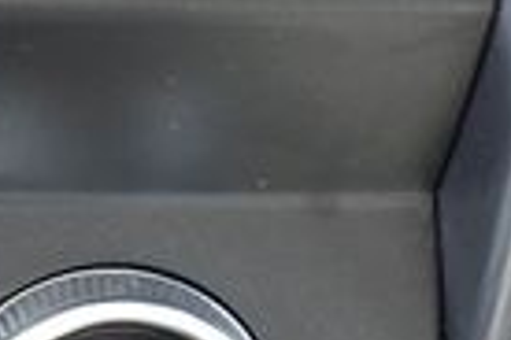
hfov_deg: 5.3
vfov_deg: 3.6
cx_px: -530
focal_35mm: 382
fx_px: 5426
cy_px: 207
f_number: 6.3
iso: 500
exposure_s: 1/15
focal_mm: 55
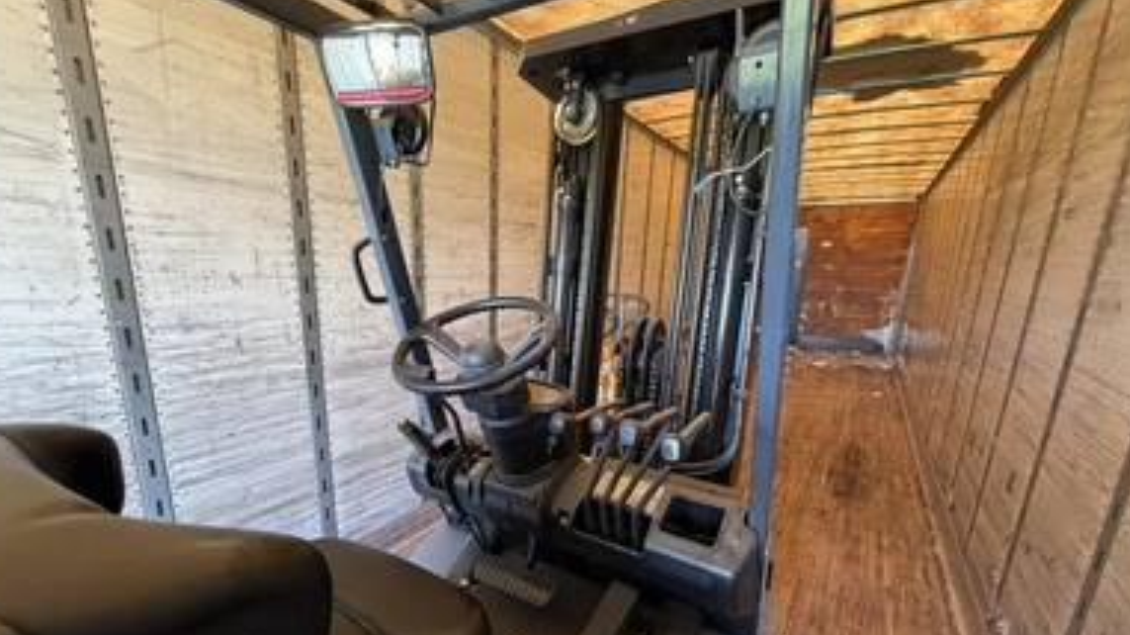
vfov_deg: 66.3
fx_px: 479
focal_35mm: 16
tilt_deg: -14.3
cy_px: 383
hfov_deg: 99.4
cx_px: 552
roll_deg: -0.4
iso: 320
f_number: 2.2
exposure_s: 1/74
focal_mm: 2.22
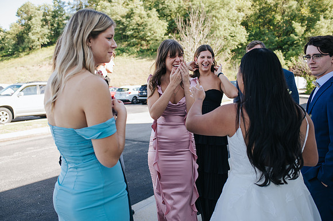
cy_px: 110
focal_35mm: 35
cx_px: 166
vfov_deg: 37.8
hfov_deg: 54.5
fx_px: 324
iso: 320
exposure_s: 1/400
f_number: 3.5
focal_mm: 35
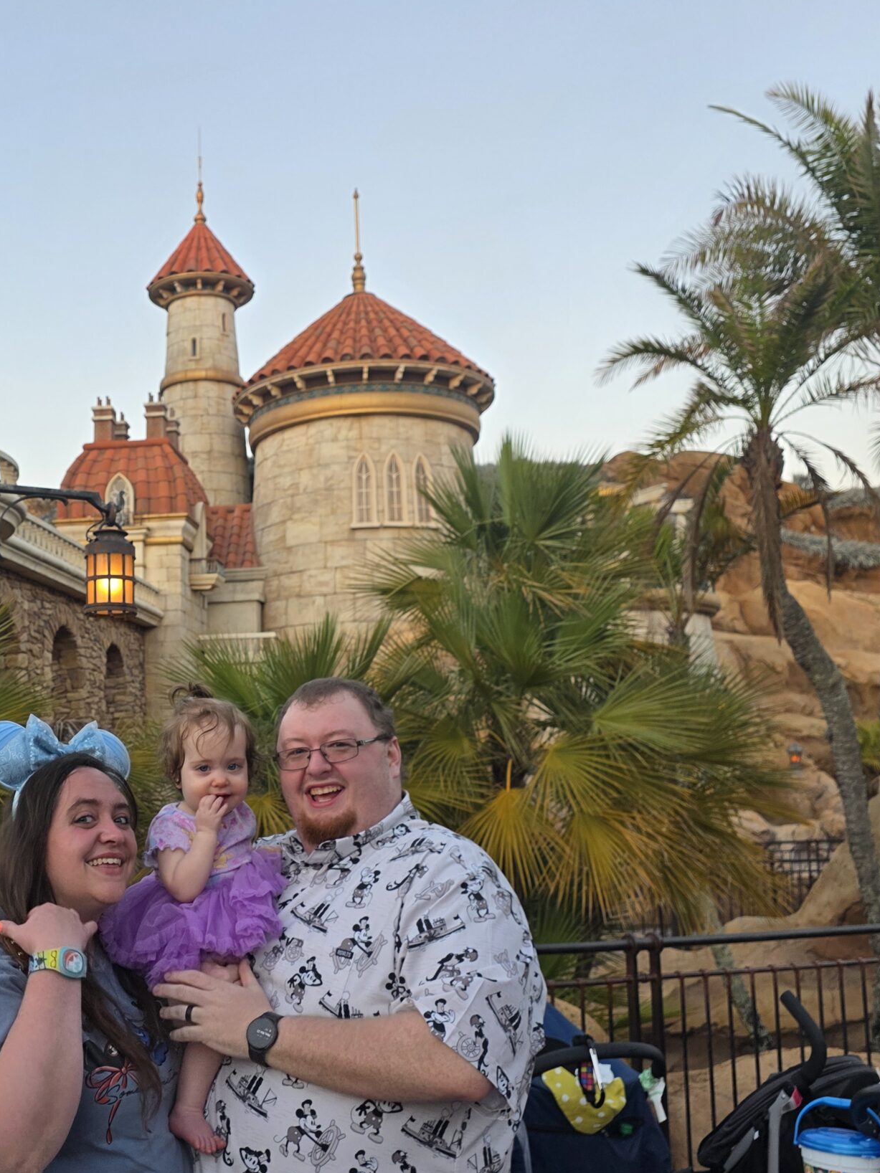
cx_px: 240
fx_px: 1220
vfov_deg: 51.2
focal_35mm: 36
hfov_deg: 38.8
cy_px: 660
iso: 64
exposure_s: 1/180
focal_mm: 6.3
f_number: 1.7
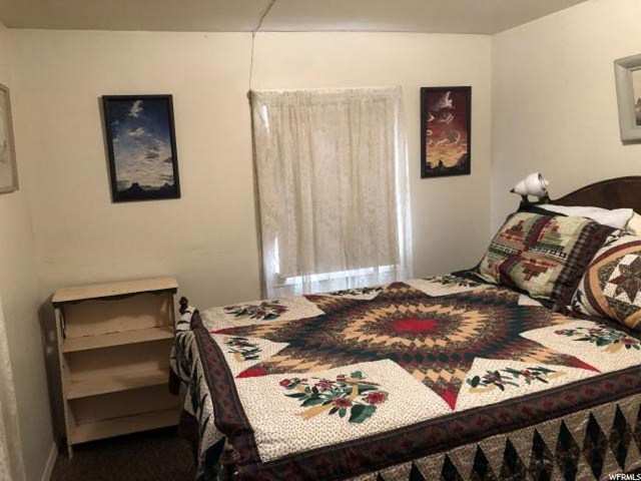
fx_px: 518
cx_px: 320
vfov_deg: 49.7
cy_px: 240
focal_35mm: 28
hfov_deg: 63.4
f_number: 1.8
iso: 100
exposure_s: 1/15
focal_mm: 3.99
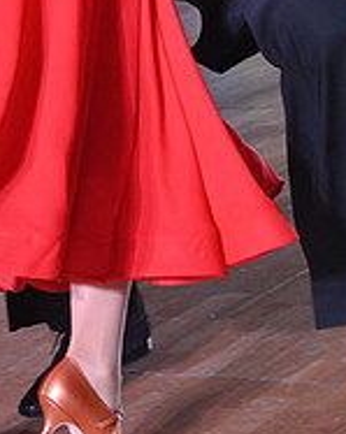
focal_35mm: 204
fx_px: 2618
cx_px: 38
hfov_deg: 7.5
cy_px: -211
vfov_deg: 9.2
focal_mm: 70
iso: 4000
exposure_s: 1/400
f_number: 5.6
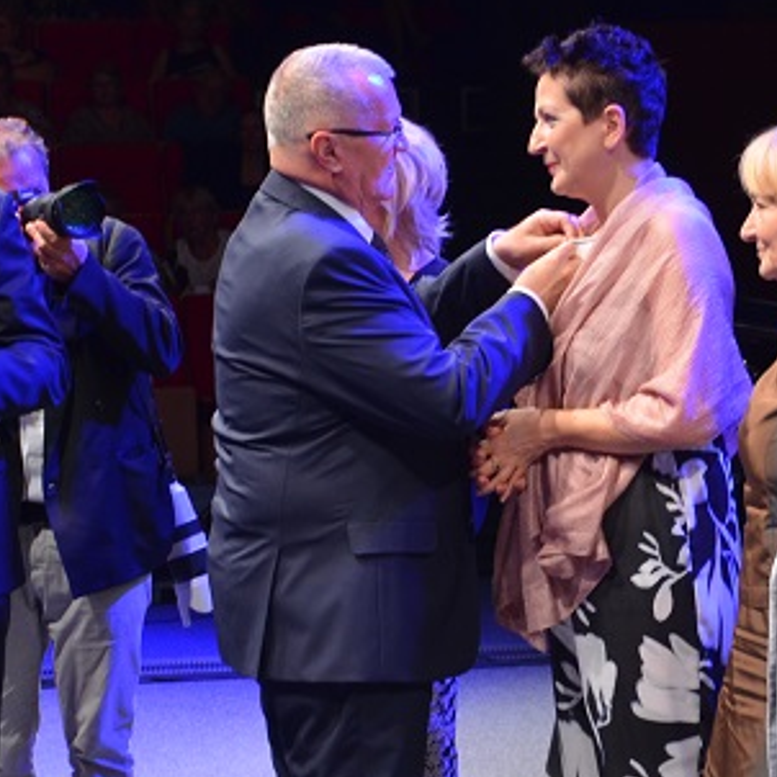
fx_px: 3251
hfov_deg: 13.6
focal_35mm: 128
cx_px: 517
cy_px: 441
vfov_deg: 13.6
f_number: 4.5
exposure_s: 1/40
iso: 800
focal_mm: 38
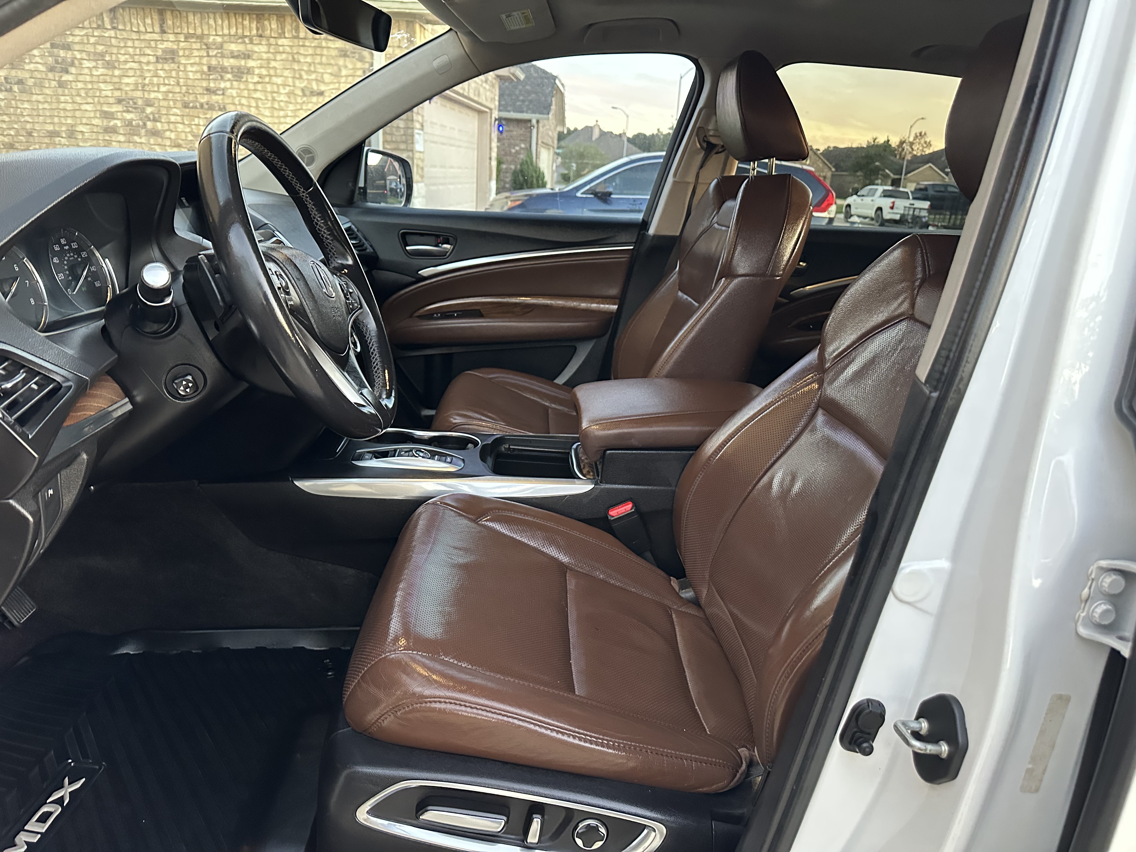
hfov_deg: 71.6
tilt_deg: -15.9
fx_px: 788
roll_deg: -3.8
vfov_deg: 56.8
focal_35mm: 24
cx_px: 568
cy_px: 426
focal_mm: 6.86
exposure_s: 1/60
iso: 800
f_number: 1.78
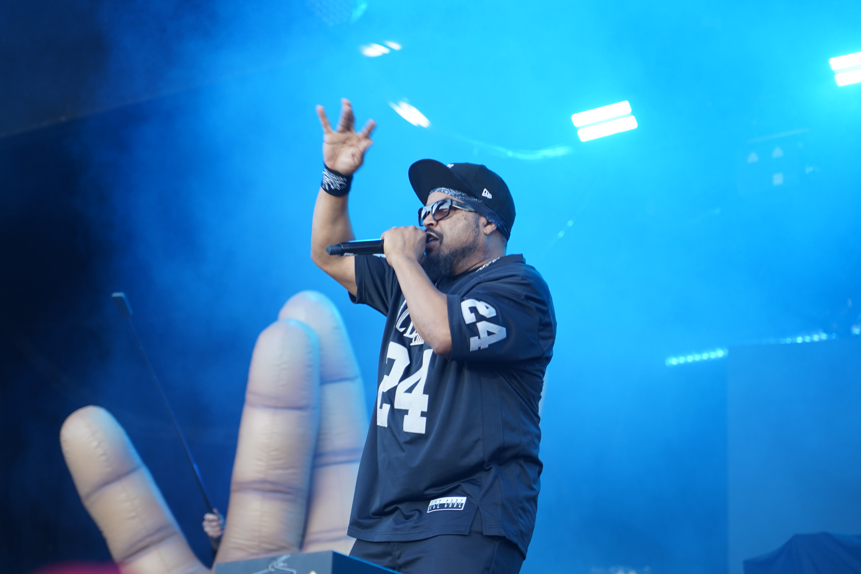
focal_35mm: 105
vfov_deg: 13.0
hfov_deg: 19.5
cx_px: 430
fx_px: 2511
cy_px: 287
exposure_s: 1/160
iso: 400
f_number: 4
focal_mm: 105
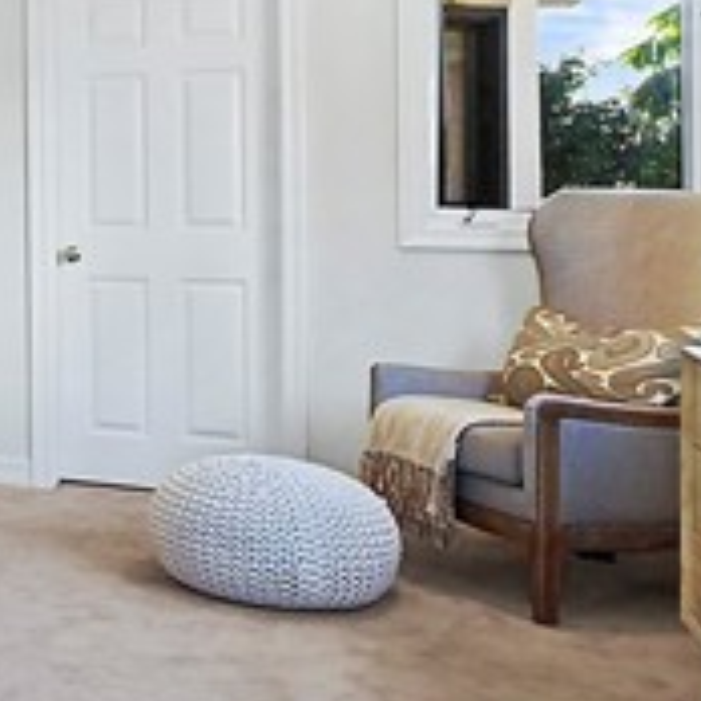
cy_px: 306
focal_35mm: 52
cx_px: -544
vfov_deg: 32.7
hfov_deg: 21.7
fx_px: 1191
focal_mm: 8
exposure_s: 1/30
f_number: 9
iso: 1250
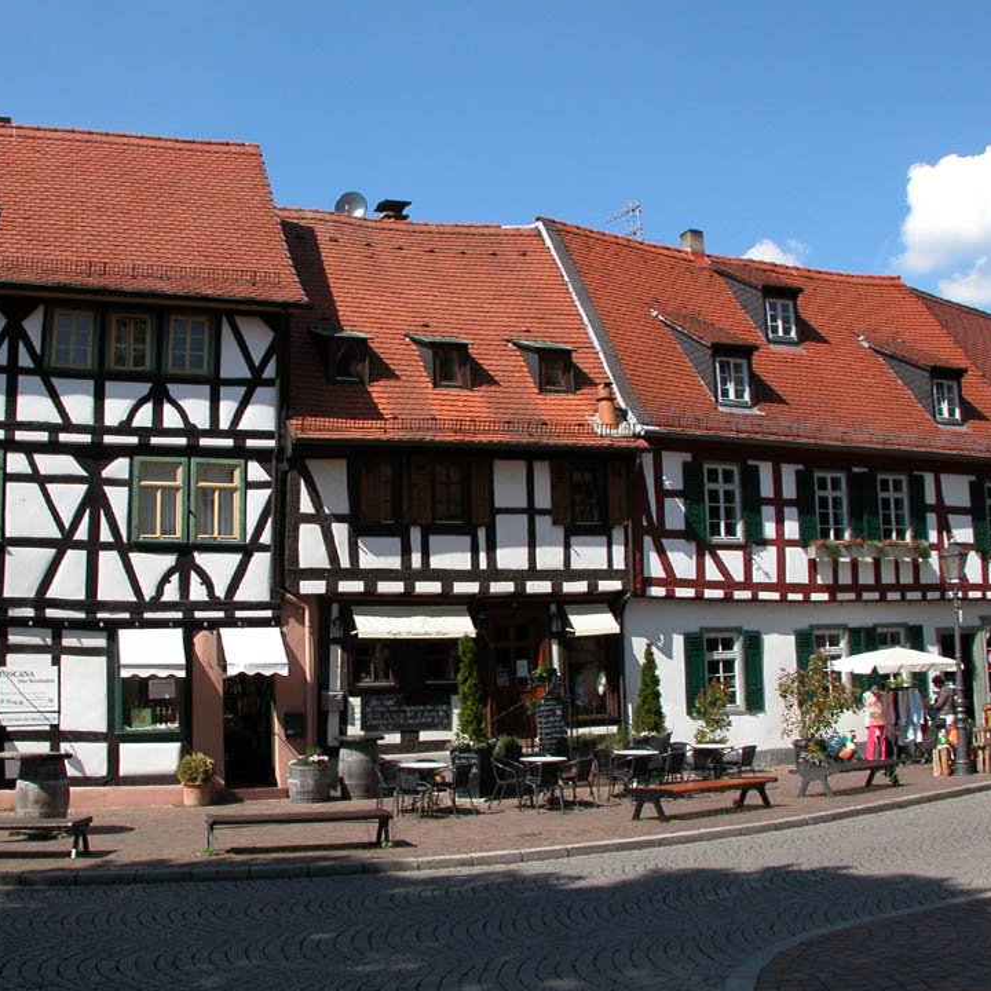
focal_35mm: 44
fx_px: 1425
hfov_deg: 38.1
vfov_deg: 38.3
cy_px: 518
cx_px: 367
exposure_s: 1/310
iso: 100
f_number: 7.1
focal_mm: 8.9
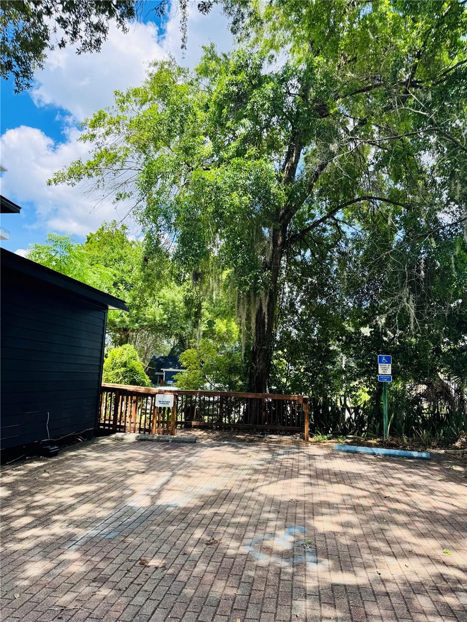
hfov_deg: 56.8
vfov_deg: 71.6
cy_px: 311
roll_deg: -1.8
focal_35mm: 24
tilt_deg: +9.0
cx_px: 234
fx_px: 432
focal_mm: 6.76
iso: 80
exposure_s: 1/888
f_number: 1.78
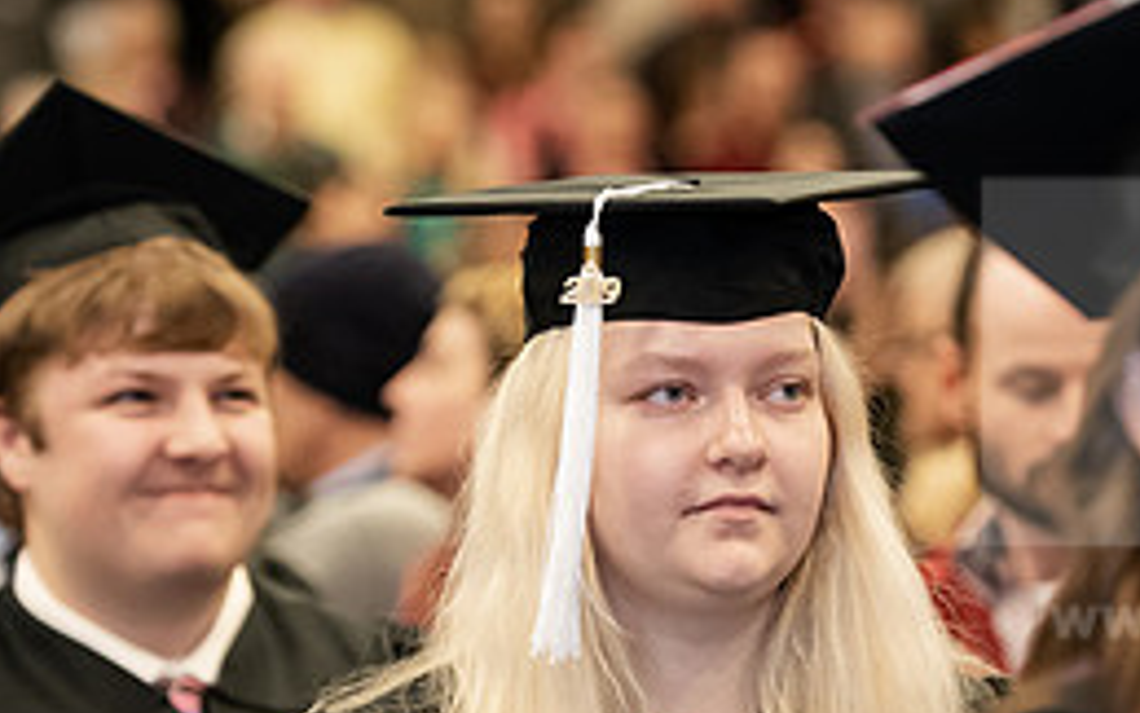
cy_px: 711
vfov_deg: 4.9
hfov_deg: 7.9
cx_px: 849
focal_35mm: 265
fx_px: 8235
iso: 2000
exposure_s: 1/200
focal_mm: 116
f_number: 3.2
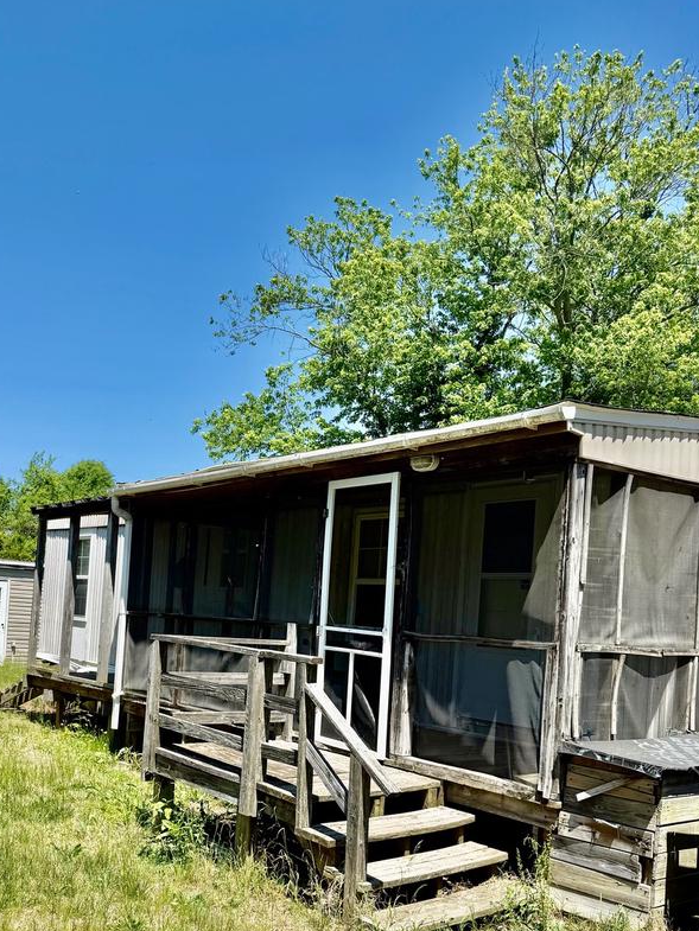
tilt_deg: +0.7
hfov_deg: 42.6
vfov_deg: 54.4
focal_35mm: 33
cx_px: 256
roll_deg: -3.0
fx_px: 888
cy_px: 608
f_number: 1.78
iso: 80
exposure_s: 1/3279
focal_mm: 6.76
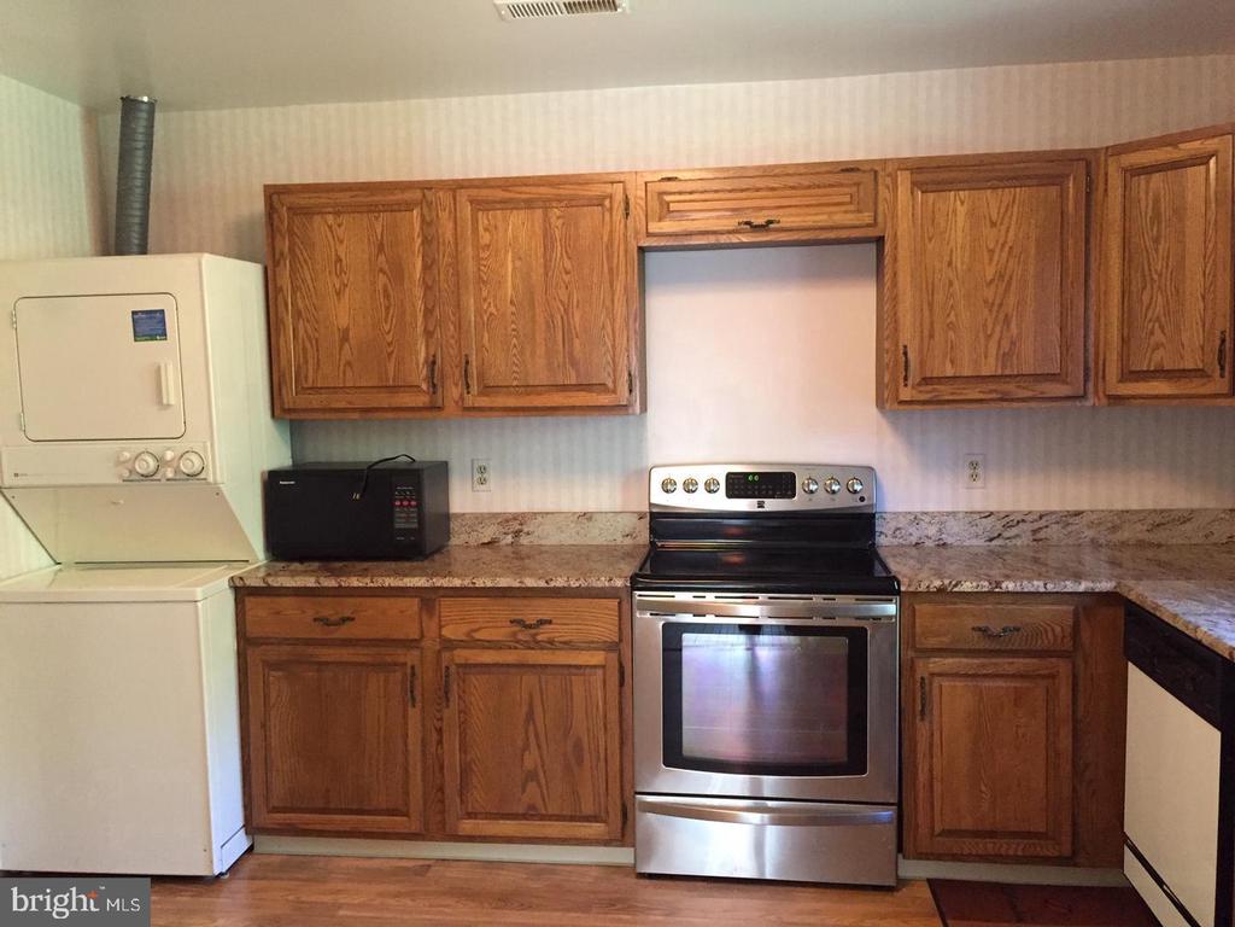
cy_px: 464
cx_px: 618
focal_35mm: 29
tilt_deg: -5.8
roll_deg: -0.6
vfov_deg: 48.2
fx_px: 1035
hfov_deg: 61.7
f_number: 2.2
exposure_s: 1/24
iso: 250
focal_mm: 4.15
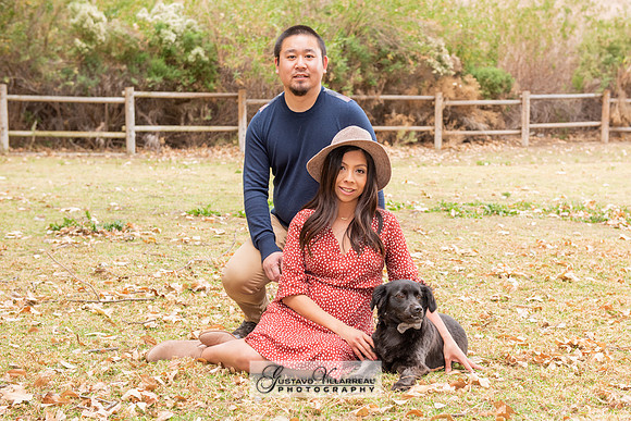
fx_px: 1077
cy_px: 231
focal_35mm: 61
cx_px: 365
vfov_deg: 22.1
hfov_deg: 32.6
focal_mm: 52
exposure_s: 1/125
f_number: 5
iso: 320
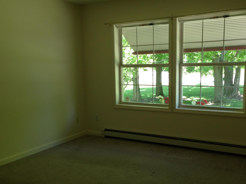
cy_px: 103
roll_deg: +2.3
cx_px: 136
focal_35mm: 40
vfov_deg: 35.9
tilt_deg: -8.1
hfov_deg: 46.7
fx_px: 284
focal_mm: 4.12
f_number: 2.4
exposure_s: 1/40
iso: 50
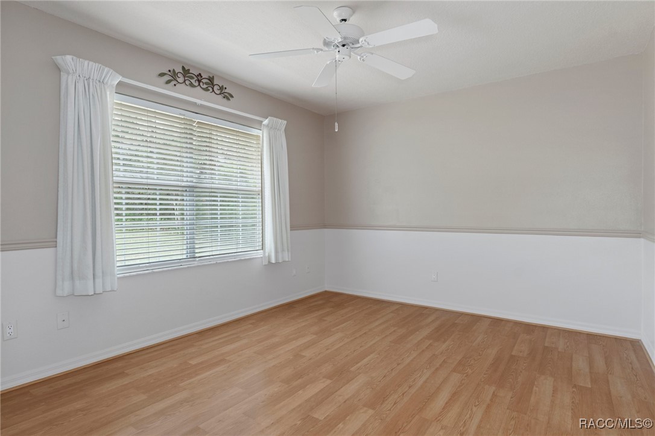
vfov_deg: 63.2
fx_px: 355
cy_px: 218
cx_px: 328
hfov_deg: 85.4
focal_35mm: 20
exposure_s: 2
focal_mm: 13
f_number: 8
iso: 320
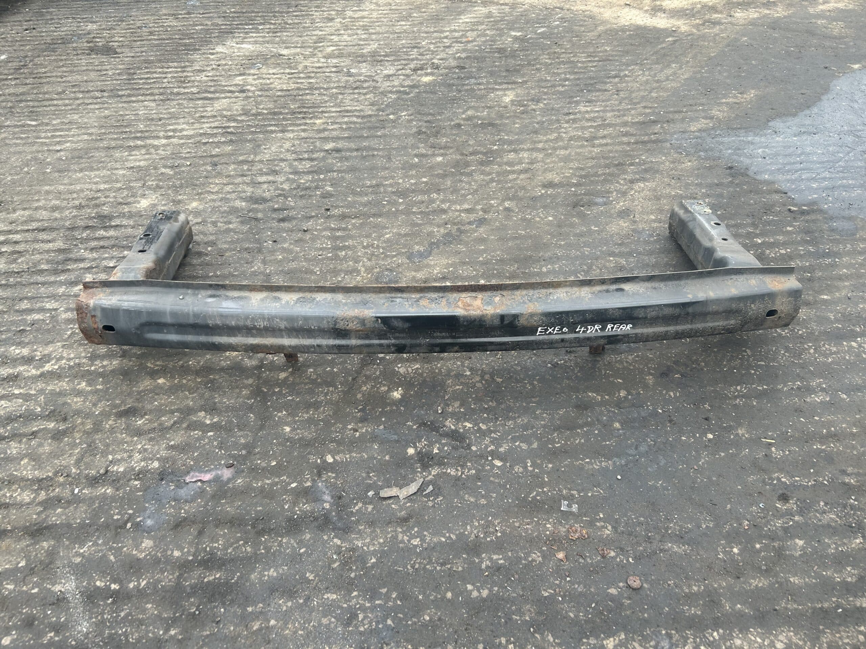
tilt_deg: -48.0
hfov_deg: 67.3
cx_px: 433
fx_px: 650
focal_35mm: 26
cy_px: 324
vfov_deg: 53.1
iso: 40
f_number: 1.5
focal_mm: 5.7
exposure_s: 1/234
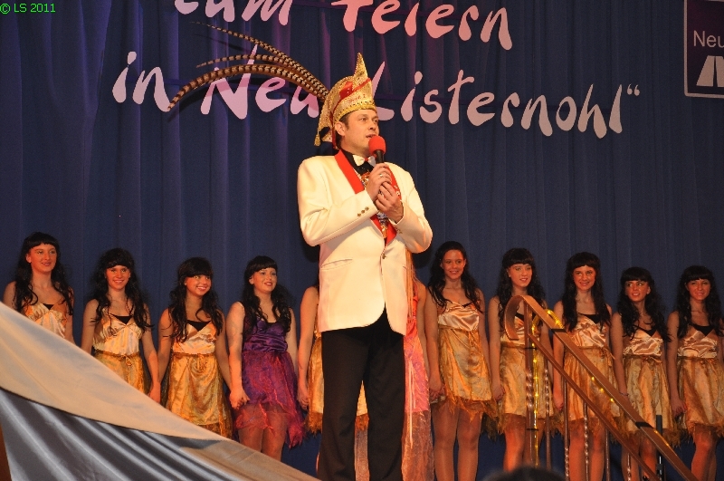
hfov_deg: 20.6
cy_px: 240
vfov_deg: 13.8
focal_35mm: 99
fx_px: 1988
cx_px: 362
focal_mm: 66
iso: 400
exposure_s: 1/60
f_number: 5.3
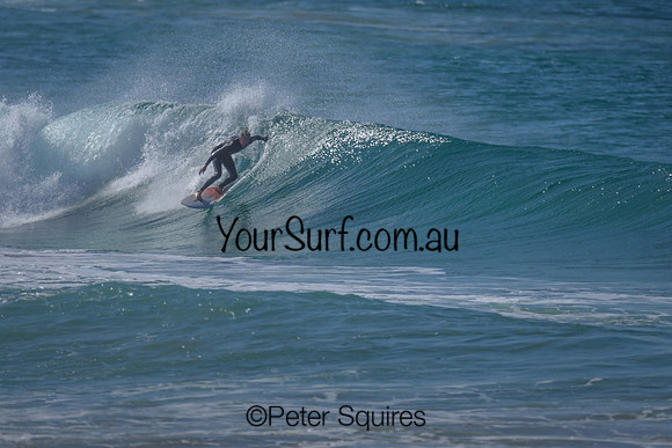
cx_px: 305
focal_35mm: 1099
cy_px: 157
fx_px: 20512
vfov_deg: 1.3
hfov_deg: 1.9
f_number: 6.3
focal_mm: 800
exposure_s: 1/2000
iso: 200
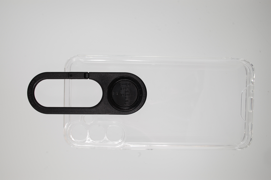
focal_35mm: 33
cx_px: 136
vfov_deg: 39.9
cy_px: 90
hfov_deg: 57.3
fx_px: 248
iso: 200
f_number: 13
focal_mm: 22
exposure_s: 1/160
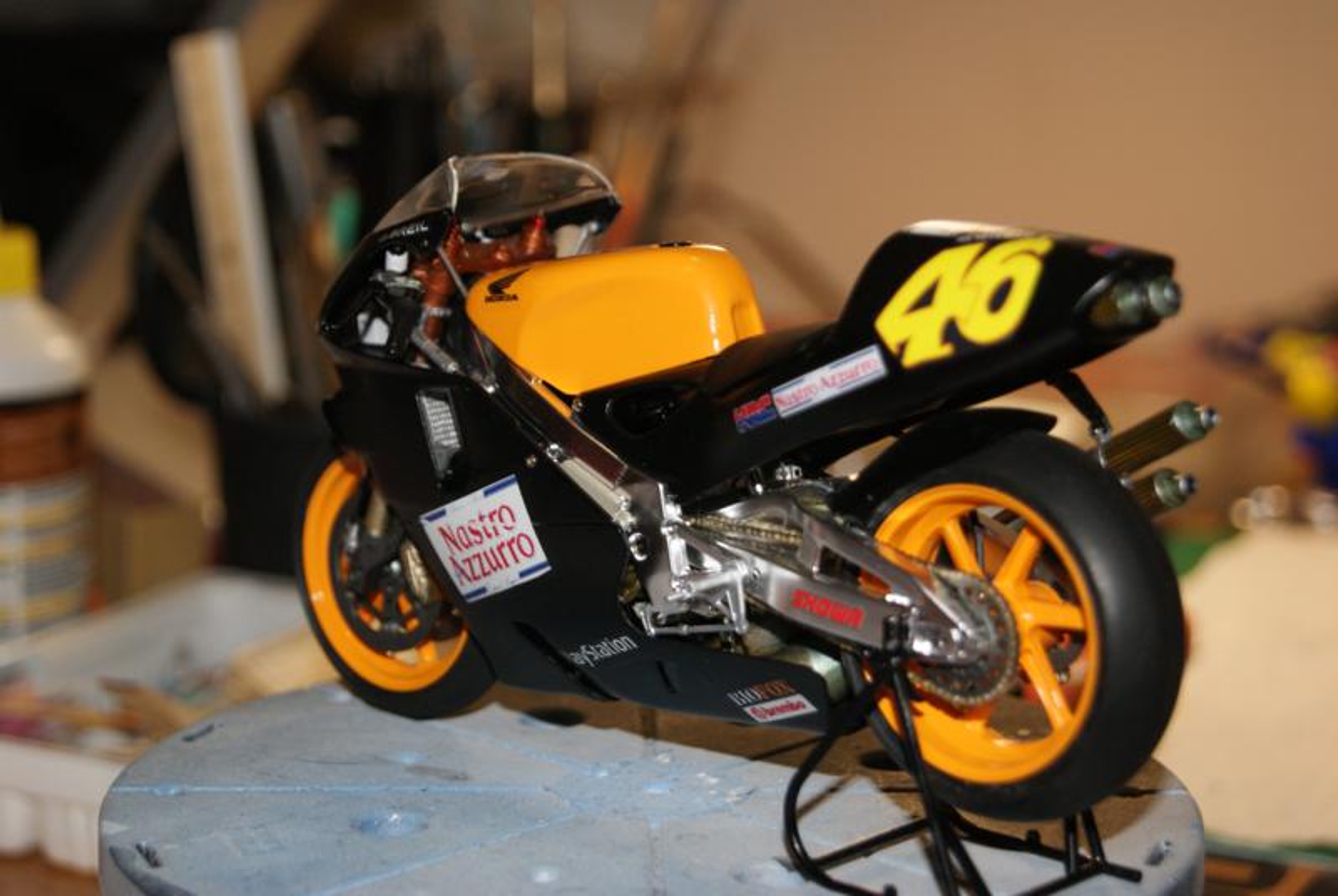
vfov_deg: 16.6
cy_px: 448
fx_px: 3071
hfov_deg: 24.6
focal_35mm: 82
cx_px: 669
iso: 400
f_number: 5.6
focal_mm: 55
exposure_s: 1/80
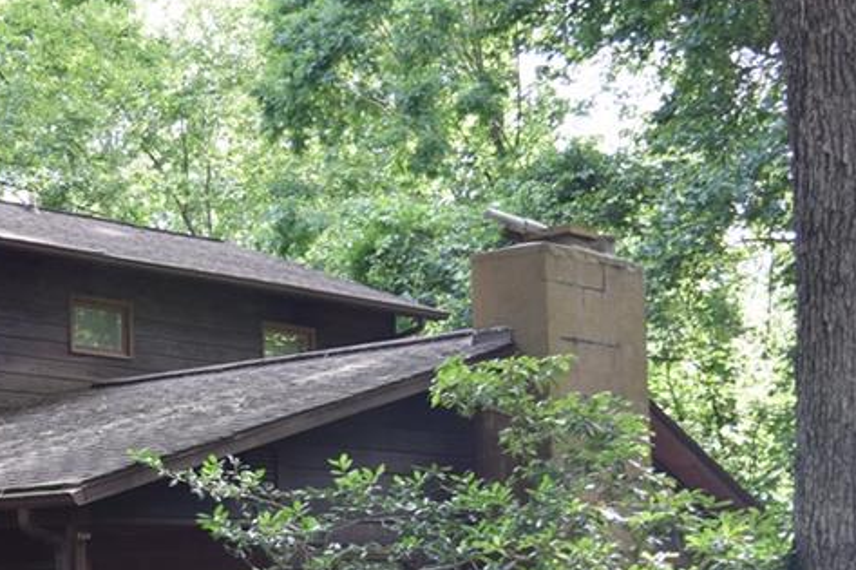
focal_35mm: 78
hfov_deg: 24.8
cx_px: 5
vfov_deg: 17.2
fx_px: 1854
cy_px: 510
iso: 400
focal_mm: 24
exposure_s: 1/100
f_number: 5
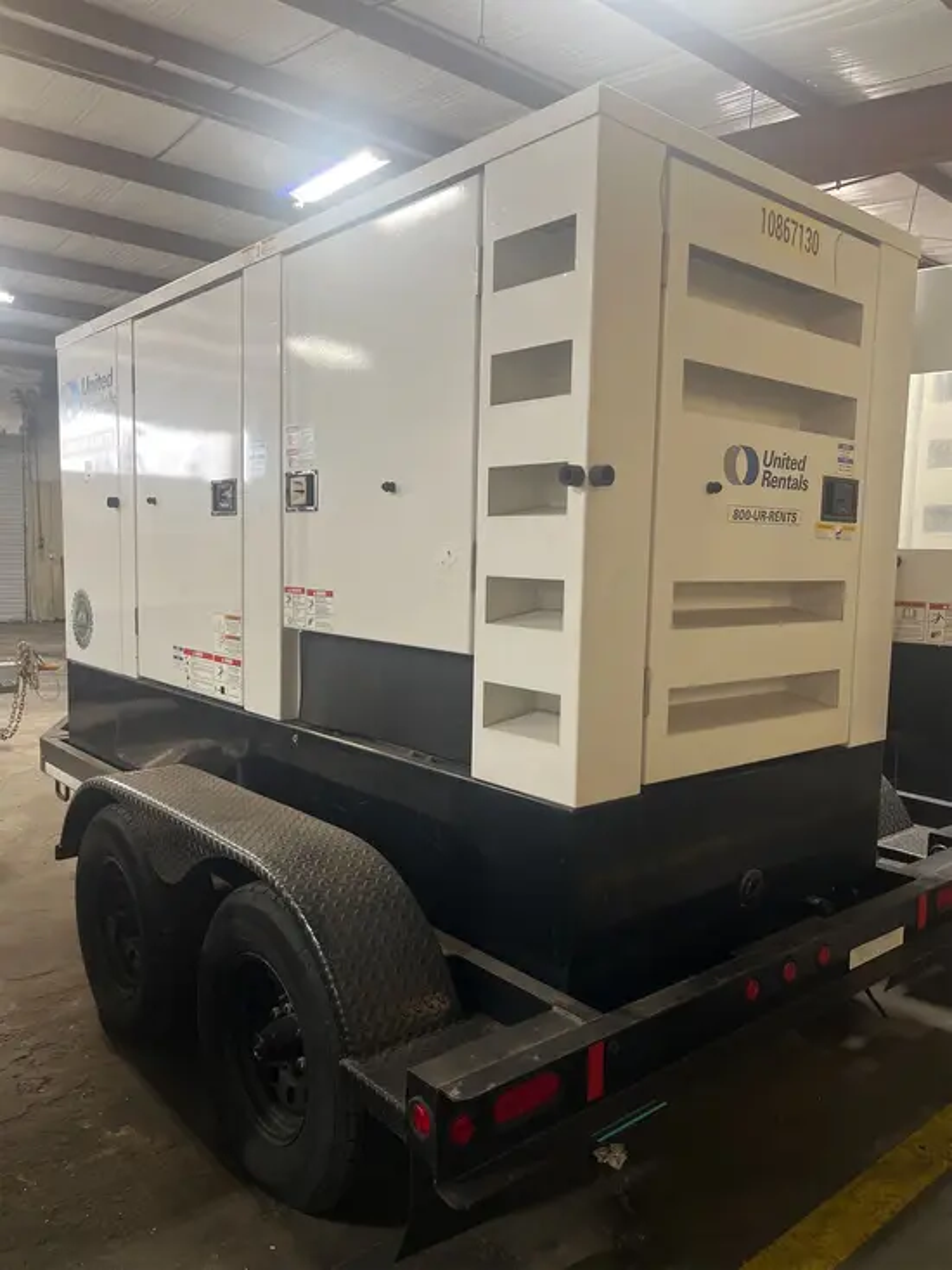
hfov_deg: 53.1
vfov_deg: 67.3
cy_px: 635
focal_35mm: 26
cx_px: 476
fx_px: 953
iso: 160
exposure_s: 1/60
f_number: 1.6
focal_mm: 5.1
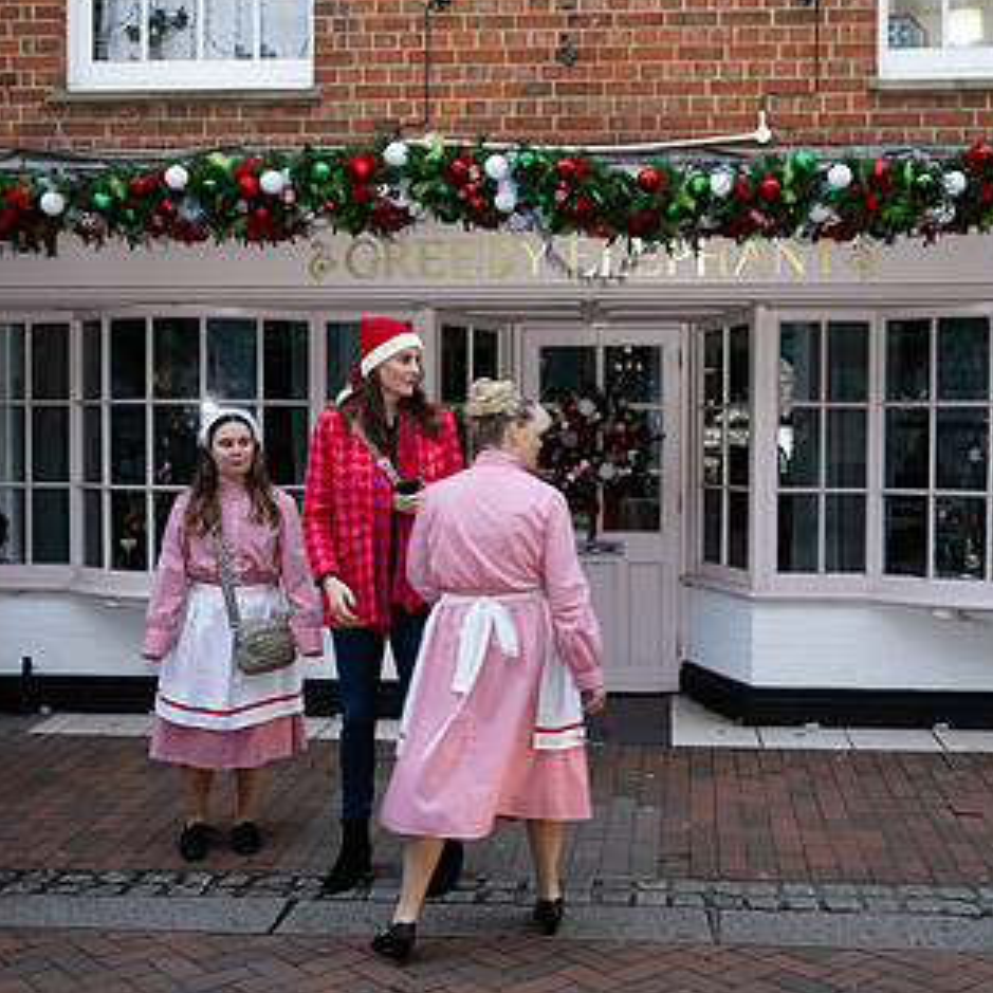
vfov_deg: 40.0
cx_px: 585
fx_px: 1363
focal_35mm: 42
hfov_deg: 39.9
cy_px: 487
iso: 500
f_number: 3.2
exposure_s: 1/60
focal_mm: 24
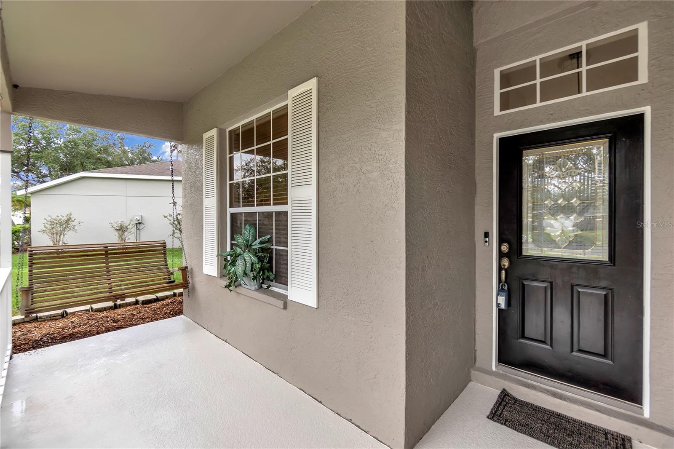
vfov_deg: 77.3
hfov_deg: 100.4
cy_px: 224
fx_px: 281
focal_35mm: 15
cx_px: 337
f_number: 4
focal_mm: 10
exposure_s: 1/250
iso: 100
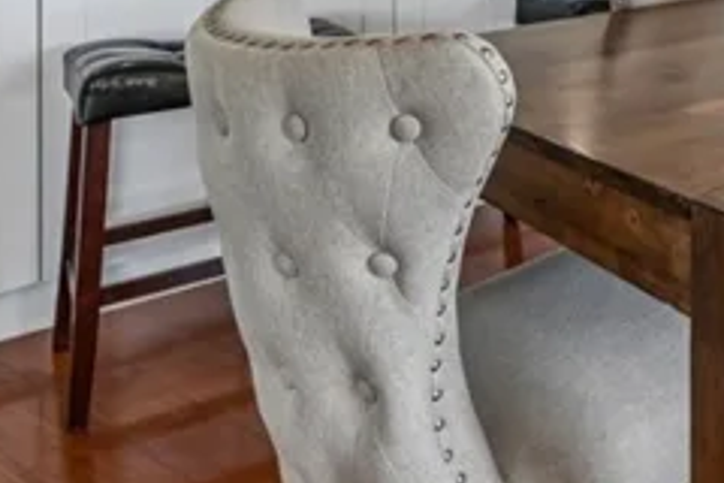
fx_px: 985
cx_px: 837
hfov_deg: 33.8
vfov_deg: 24.0
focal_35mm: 49
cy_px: -154
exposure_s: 1/30
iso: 250
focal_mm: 14
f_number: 8
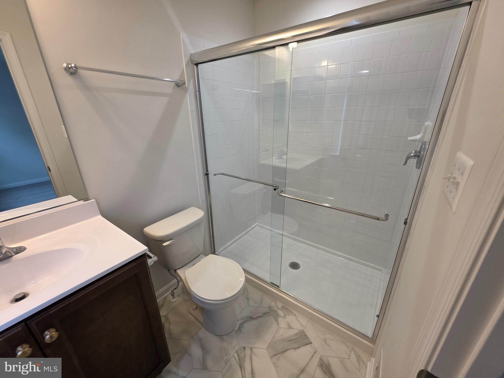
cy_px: 189
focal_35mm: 13
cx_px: 252
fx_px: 189
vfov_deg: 89.9
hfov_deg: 106.2
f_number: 1.9
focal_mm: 2.2
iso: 80
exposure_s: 1/120
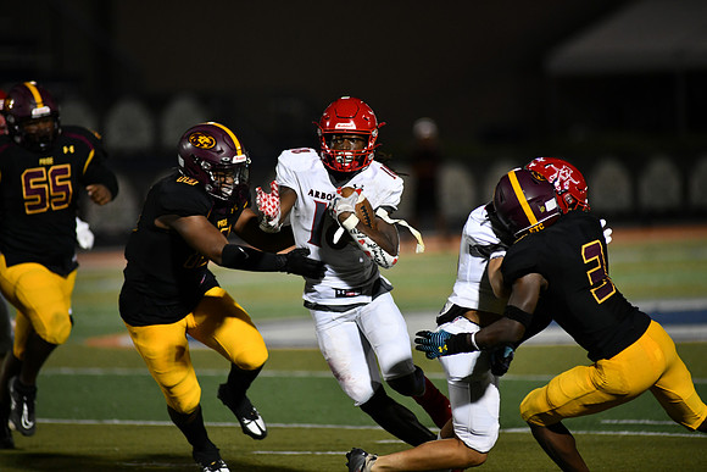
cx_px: 354
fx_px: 5893
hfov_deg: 6.9
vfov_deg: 4.6
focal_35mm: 300
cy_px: 236
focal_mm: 300
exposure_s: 1/1000
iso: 1800
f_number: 2.8
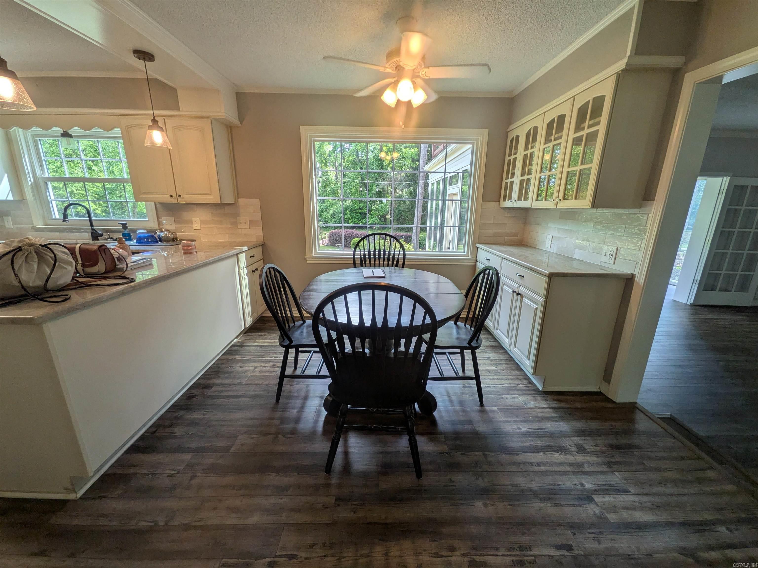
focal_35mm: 14
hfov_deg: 102.1
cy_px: 284
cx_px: 379
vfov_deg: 85.7
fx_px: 307
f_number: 2.2
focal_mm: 1.85
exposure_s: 1/120
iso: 88
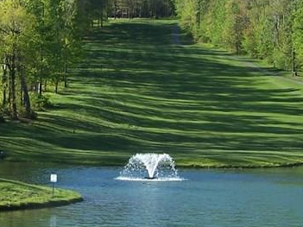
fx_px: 971
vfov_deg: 13.3
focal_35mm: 111
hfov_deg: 17.3
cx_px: 4
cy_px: 85
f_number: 2.8
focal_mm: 6.3
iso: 80
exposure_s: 1/750
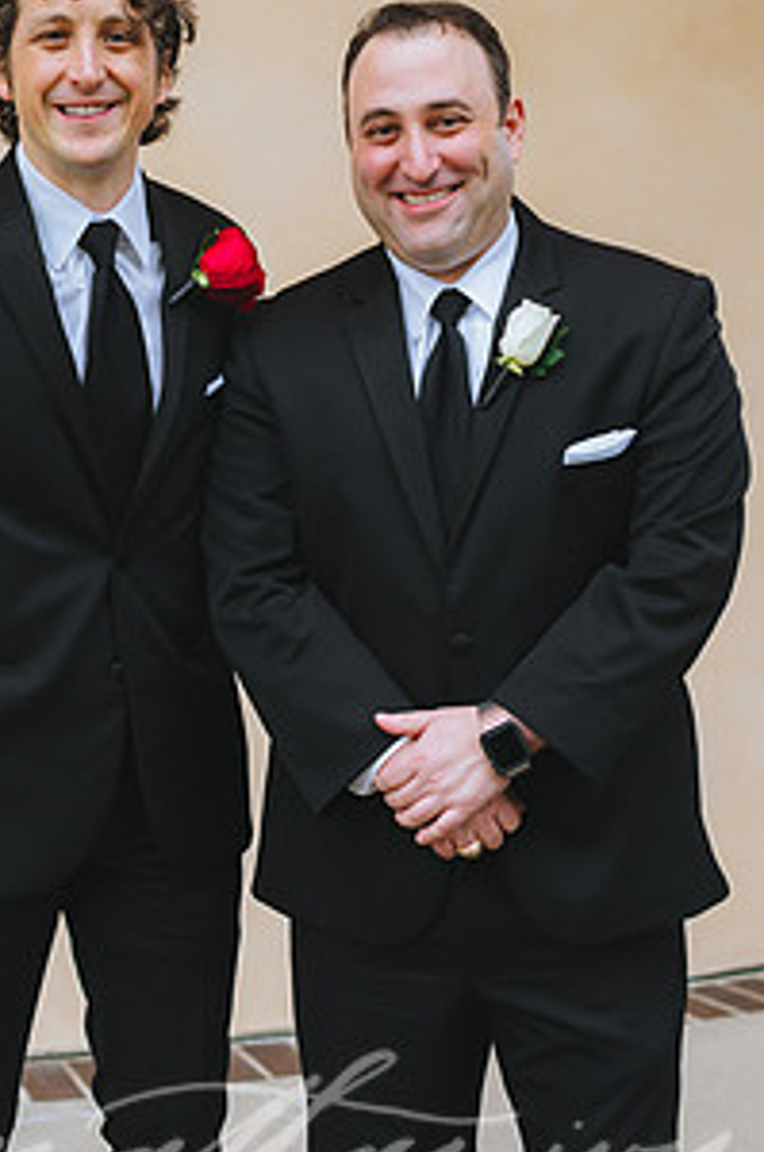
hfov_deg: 18.1
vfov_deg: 27.0
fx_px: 2396
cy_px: 457
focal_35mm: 75
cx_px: 282
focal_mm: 50
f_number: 2.8
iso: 1000
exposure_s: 1/160
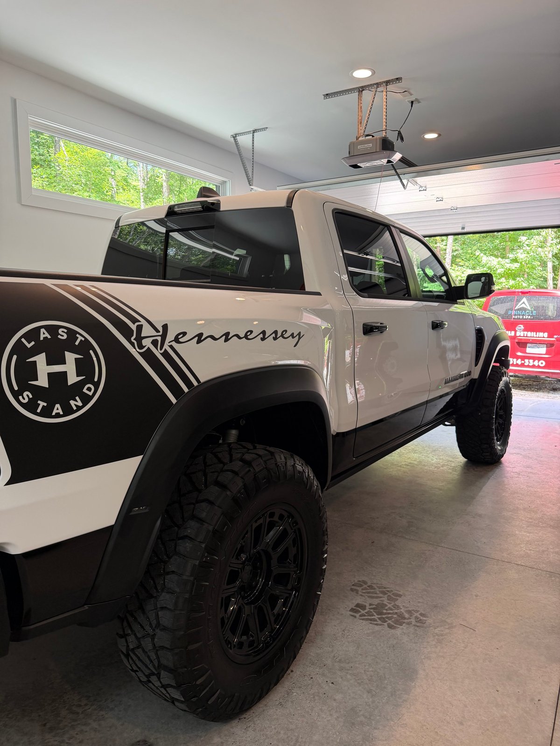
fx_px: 517
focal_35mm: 24
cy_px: 373
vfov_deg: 71.6
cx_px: 280
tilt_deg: -3.2
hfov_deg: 56.8
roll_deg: +0.3
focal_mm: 6.76
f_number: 1.78
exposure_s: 1/121
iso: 125
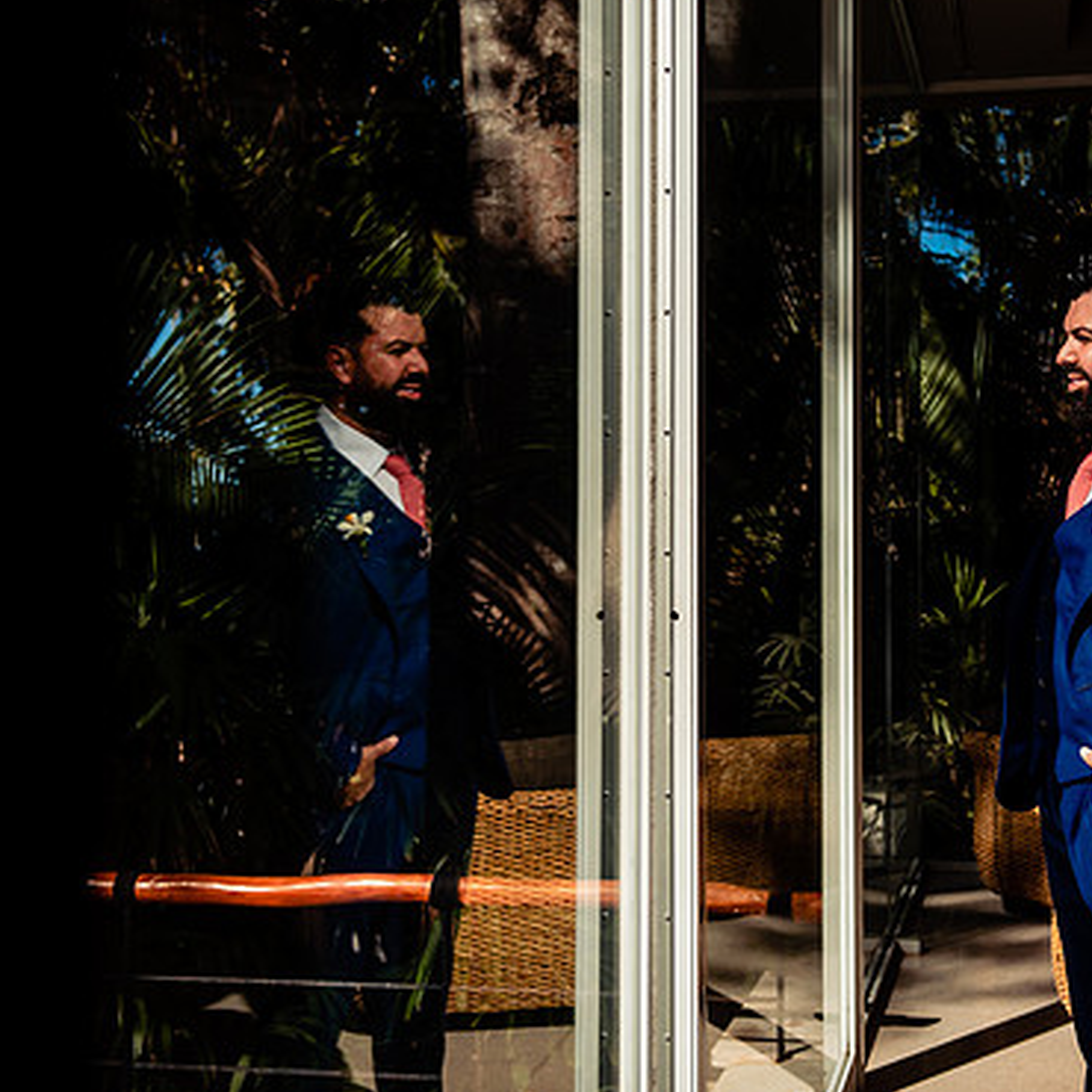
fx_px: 1999
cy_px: 527
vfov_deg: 30.6
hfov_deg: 30.4
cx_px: 699
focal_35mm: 56
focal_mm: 42
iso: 250
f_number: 4
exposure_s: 1/2500
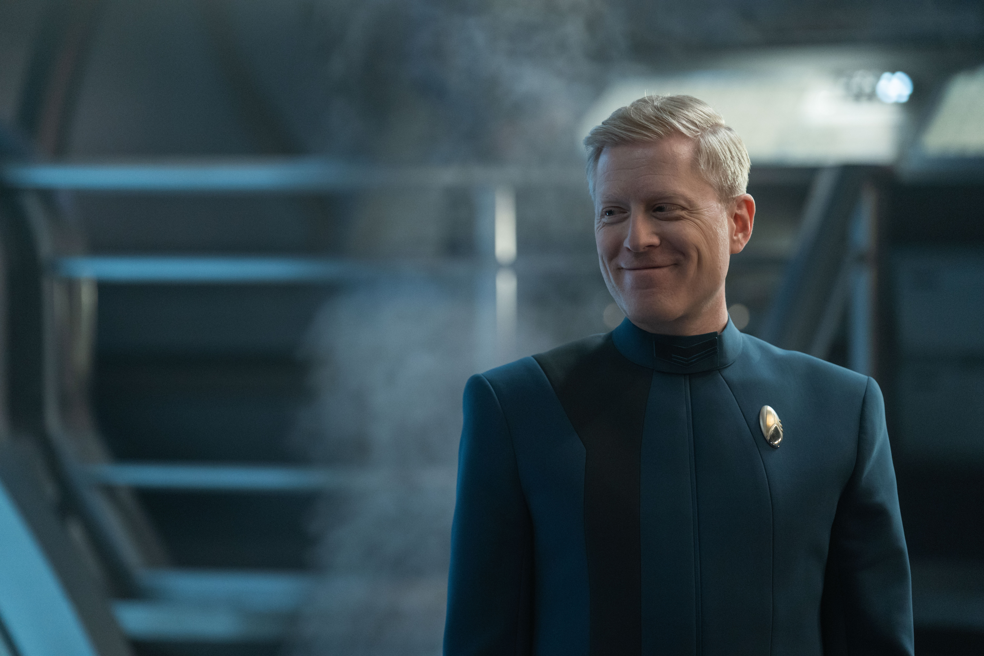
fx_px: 4072
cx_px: 492
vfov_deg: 9.2
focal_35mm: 149
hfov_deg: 13.8
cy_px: 328
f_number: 2.8
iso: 3200
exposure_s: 1/200
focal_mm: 149
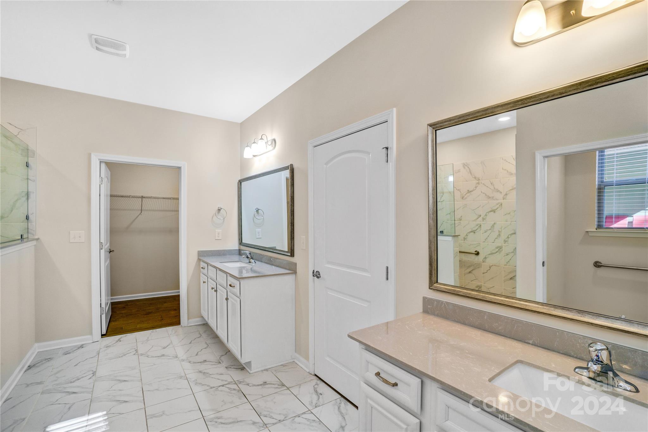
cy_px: 216
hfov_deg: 100.4
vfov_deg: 77.3
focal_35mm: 15
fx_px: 270
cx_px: 324
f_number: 9
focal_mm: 10
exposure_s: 1/13
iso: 250
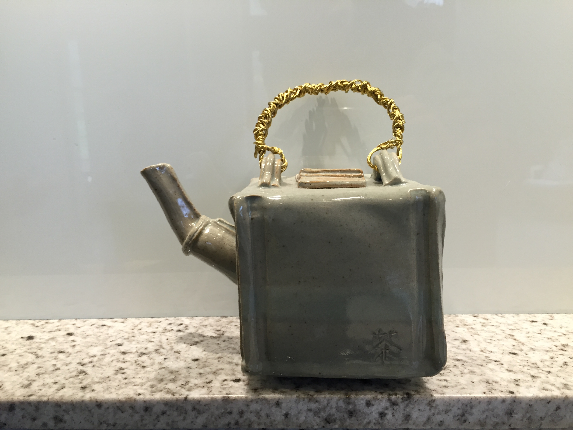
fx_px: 480
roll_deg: +3.7
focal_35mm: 29
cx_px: 286
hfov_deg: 61.7
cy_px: 215
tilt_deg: -9.4
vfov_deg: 48.2
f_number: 2.2
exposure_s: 1/33
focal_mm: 4.15
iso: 80
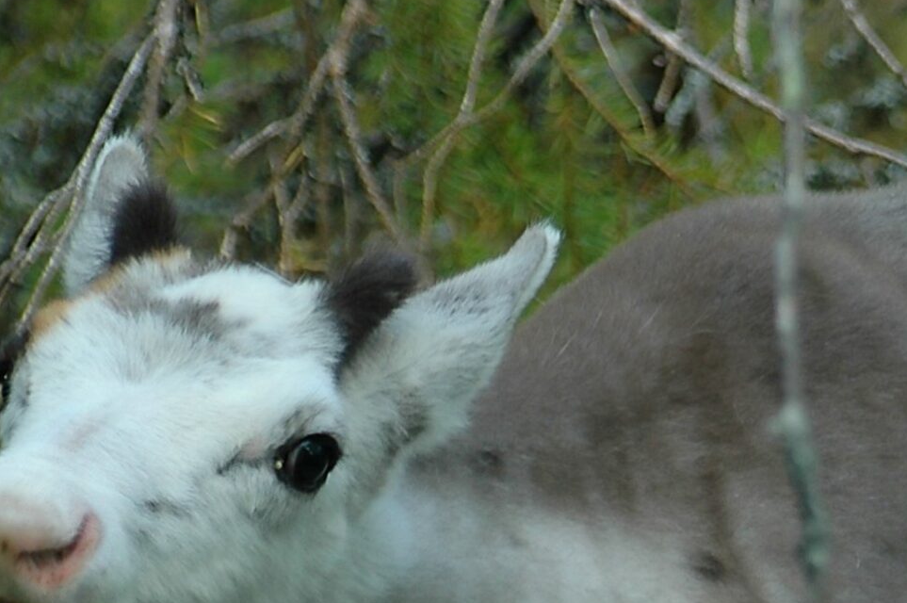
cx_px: 779
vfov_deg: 1.5
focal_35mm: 912
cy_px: 679
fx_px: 22942
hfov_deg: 2.3
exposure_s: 1/125
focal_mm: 195
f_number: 5.6
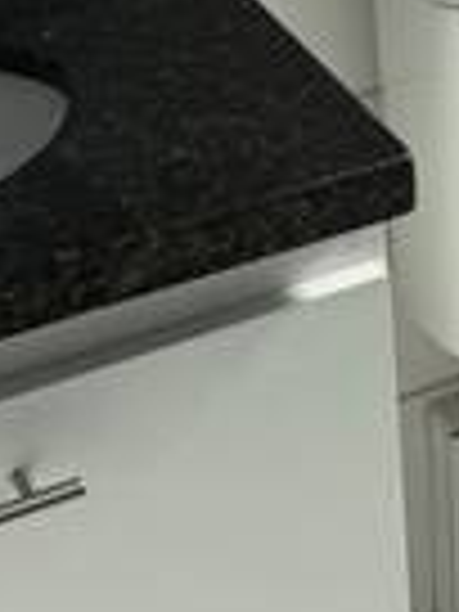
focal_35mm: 113
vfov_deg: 17.2
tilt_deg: -26.1
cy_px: 68
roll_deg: -1.5
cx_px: 698
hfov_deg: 12.4
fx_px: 1998
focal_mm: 6.76
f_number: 1.78
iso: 80
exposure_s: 1/1385
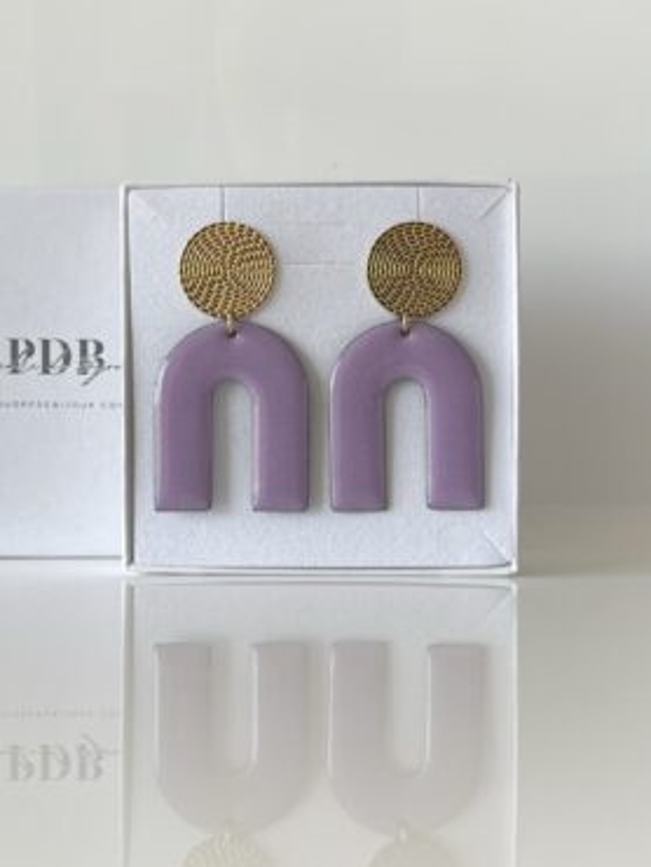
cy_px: 422
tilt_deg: -0.8
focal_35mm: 27
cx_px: 314
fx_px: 676
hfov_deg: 51.4
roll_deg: +0.2
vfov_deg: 65.3
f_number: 1.6
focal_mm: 5.1
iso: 32
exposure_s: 1/121
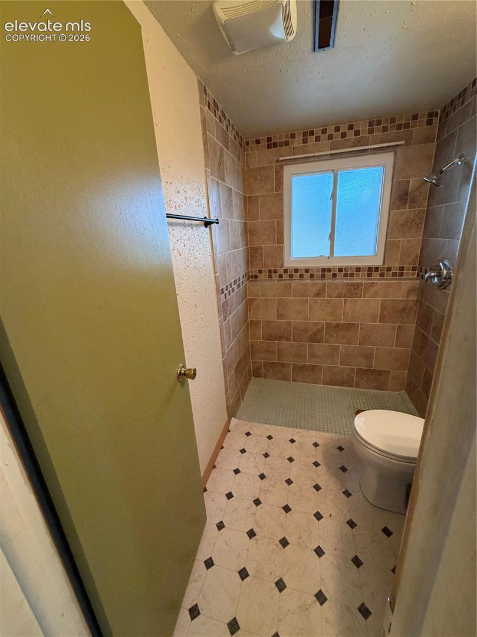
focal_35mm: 14
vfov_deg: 102.1
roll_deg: +3.1
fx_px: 257
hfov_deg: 85.6
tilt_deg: -17.5
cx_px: 238
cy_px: 318
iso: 400
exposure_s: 1/60
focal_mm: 2.22
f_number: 2.2
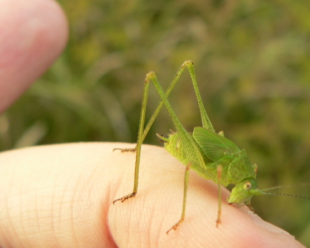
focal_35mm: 54
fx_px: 495
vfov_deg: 28.1
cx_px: 209
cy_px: 119
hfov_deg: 34.4
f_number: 2.8
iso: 100
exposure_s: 1/60
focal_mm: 6
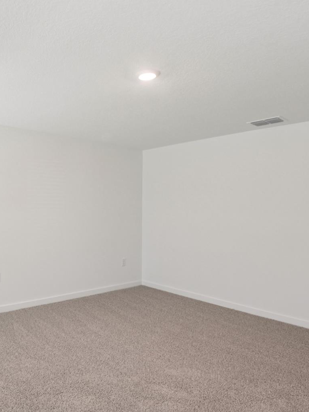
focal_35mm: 24
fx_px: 286
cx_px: 53
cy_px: 209
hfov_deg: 52.4
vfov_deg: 71.6
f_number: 8
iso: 400
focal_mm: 16
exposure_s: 1/25
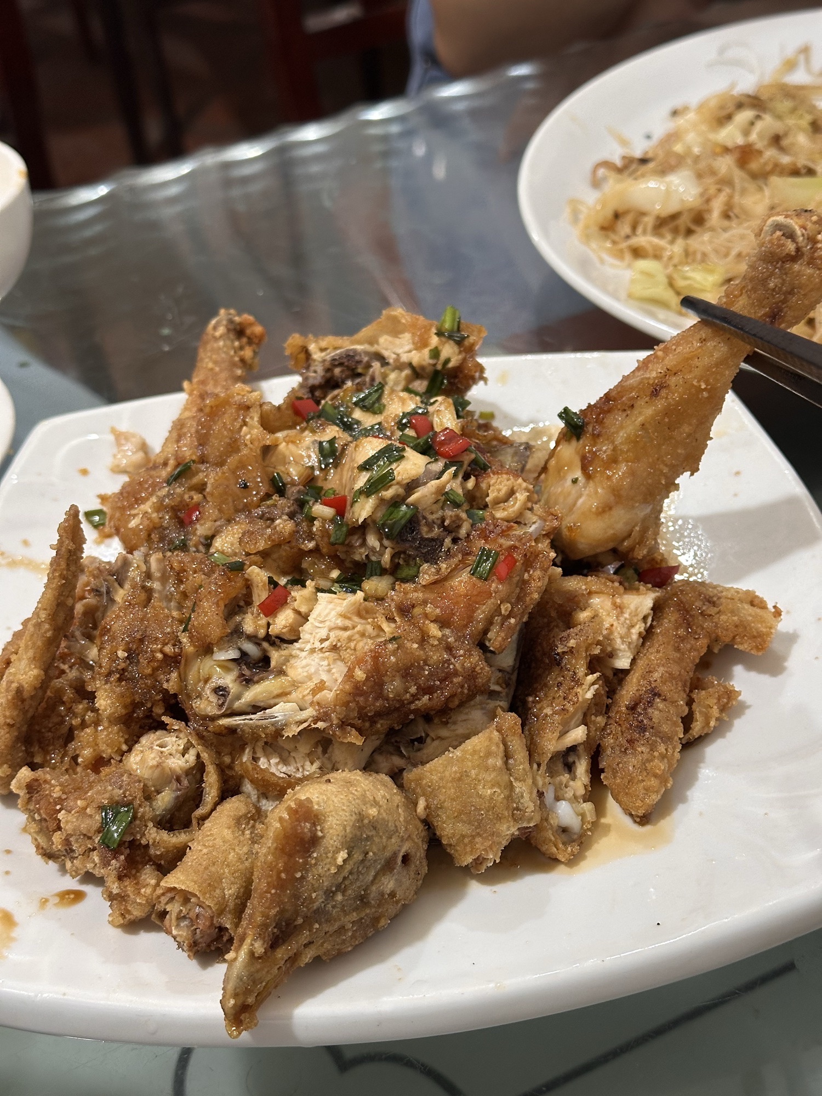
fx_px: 1520
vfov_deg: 39.7
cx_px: 411
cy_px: 548
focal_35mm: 48
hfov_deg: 30.3
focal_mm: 6.86
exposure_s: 1/33
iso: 200
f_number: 1.78
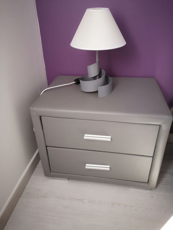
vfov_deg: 65.3
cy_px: 115
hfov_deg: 51.4
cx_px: 86
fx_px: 180
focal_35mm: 27
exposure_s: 1/50
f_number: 1.8
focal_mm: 3.95
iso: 80
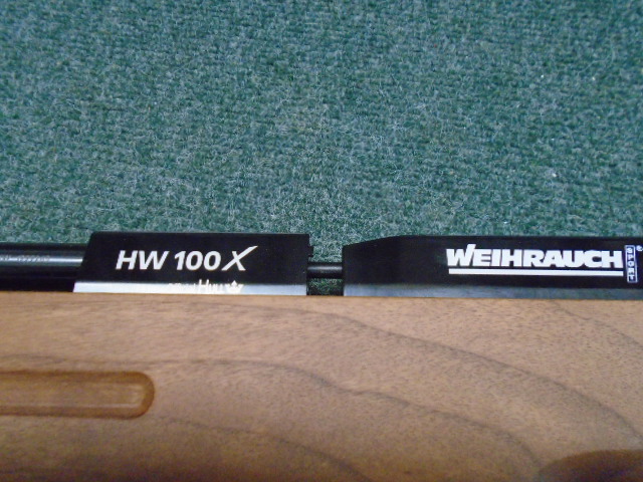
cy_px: 241
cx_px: 322
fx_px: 483
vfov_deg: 53.1
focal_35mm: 26
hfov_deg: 67.3
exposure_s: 1/60
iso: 800
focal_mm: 4.6
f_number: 3.2
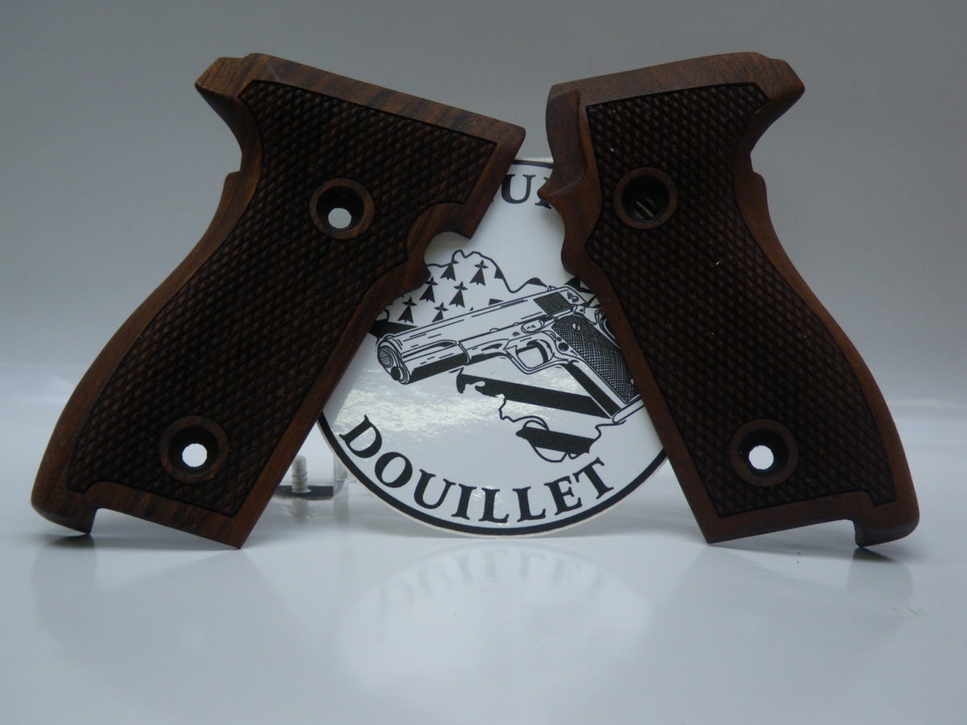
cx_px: 484
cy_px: 362
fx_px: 1425
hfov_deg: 37.5
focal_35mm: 51
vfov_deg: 28.6
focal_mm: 9.1
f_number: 4.4
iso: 160
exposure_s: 1/60
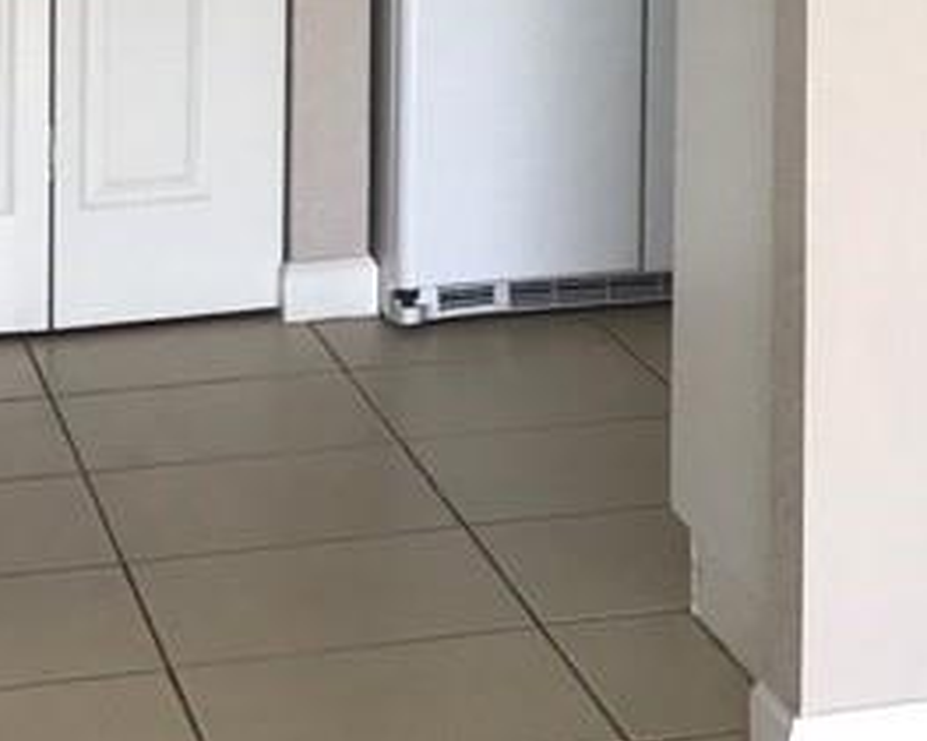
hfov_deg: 14.1
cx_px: 1114
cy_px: -434
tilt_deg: -1.4
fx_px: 3646
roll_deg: -0.6
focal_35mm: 133
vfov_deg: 11.1
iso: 25
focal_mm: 3.99
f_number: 1.8
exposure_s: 1/30
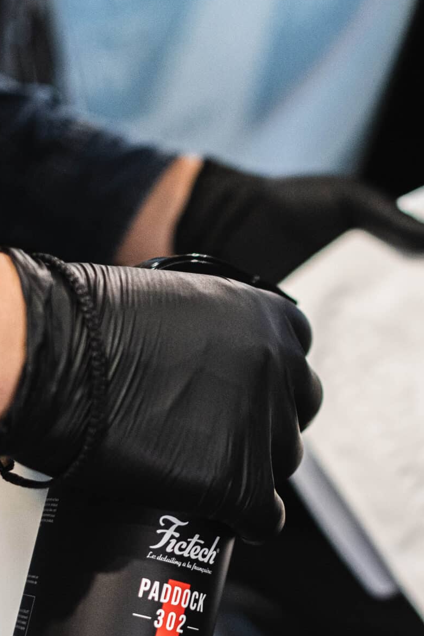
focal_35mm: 76
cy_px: 502
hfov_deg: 17.9
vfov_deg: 26.2
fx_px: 1343
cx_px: 307
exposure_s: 1/160
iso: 1250
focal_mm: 23
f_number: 1.4
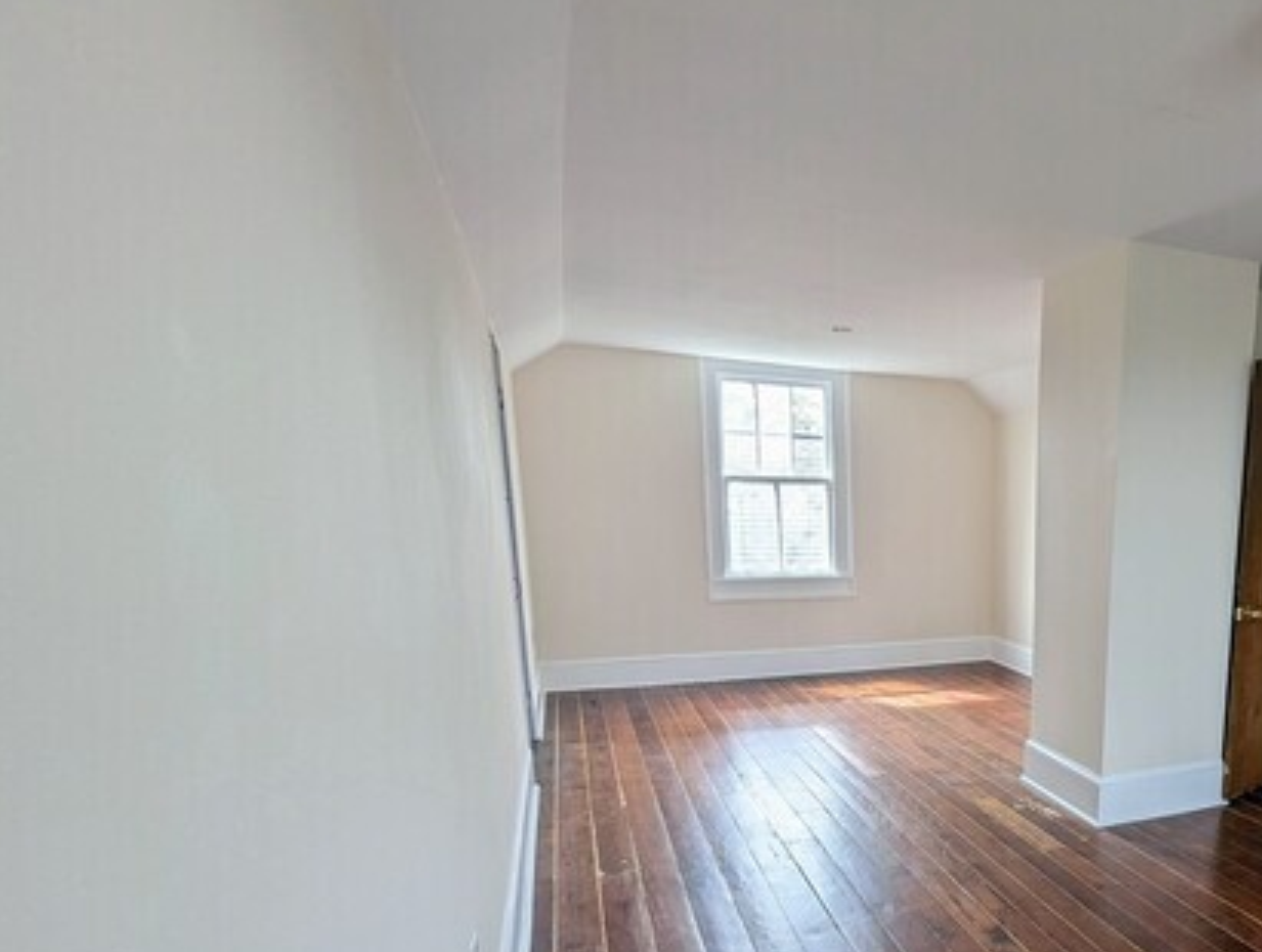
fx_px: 767
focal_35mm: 21
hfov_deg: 71.1
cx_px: 1007
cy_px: 682
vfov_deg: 61.0
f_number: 2.2
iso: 48
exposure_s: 1/102
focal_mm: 1.95
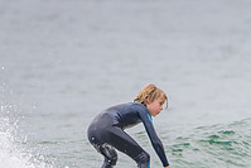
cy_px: 159
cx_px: 164
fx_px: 12447
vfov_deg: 0.8
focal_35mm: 1784
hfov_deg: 1.2
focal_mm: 500
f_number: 5.6
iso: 360
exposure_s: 1/800
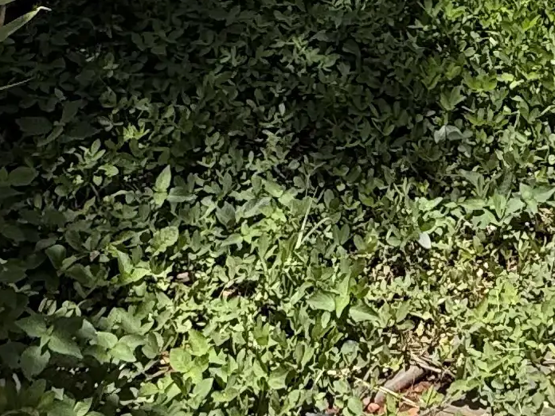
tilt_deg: -12.2
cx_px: 514
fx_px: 1299
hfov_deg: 23.4
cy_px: -374
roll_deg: -1.3
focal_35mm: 81
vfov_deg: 15.3
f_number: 2.2
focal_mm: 2.22
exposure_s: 1/914
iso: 64
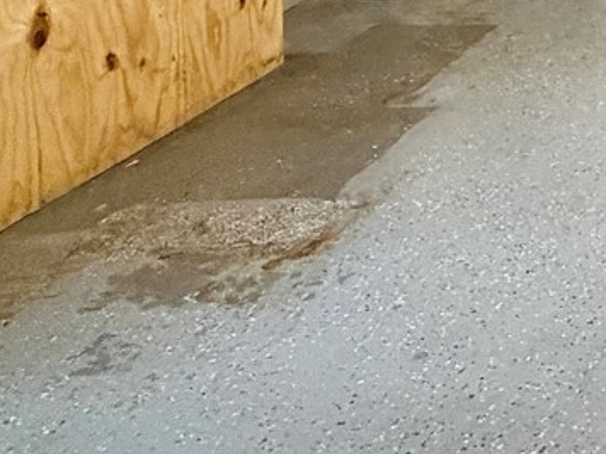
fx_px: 1103
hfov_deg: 21.6
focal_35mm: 63
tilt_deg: +0.9
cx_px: 1052
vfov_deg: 18.9
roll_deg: -0.2
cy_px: -321
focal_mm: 2.22
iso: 1000
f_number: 2.2
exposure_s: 1/60
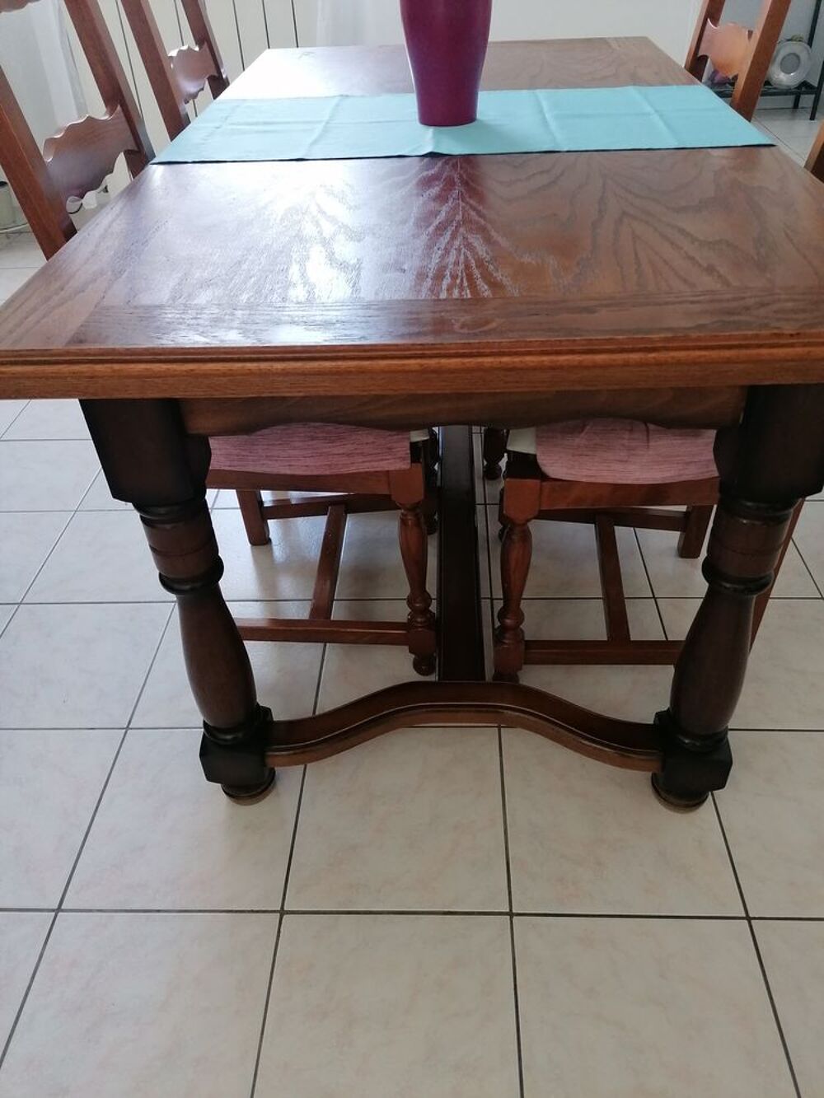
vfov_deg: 65.3
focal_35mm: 27
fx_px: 857
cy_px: 549
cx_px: 412
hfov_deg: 51.4
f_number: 1.8
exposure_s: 1/33.3
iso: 200
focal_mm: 4.75
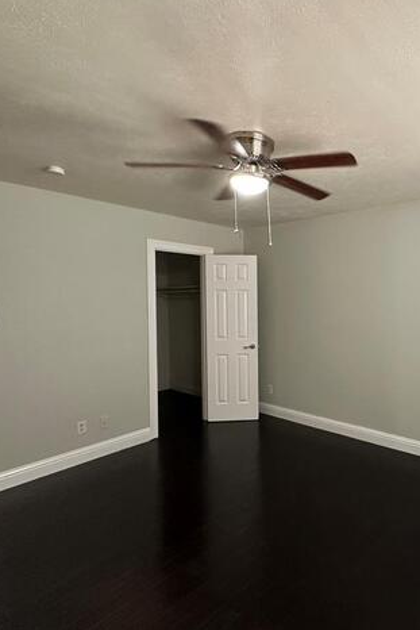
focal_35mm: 20
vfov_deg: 83.9
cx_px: 338
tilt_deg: -1.3
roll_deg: +1.4
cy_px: 308
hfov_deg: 57.2
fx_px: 350
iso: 400
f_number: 2.2
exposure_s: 1/60
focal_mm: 2.22
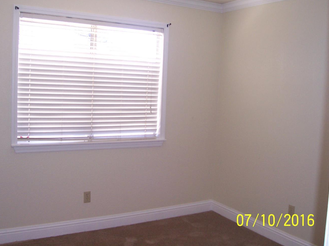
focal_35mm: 39
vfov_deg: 36.8
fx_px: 371
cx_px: 147
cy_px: 114
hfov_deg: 47.8
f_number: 2.7
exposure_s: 1/60
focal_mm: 5.6
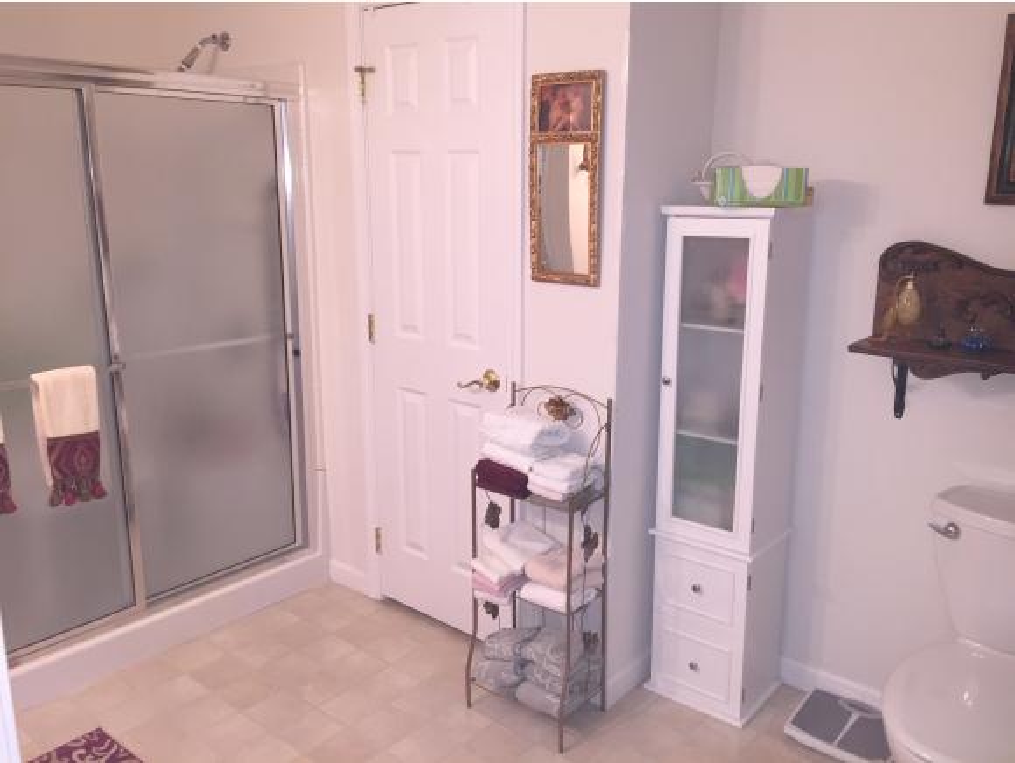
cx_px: 508
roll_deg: -0.9
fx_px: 851
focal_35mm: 29
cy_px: 382
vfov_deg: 48.3
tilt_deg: -12.9
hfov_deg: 61.6
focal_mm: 4.15
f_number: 2.2
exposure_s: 1/30
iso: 125
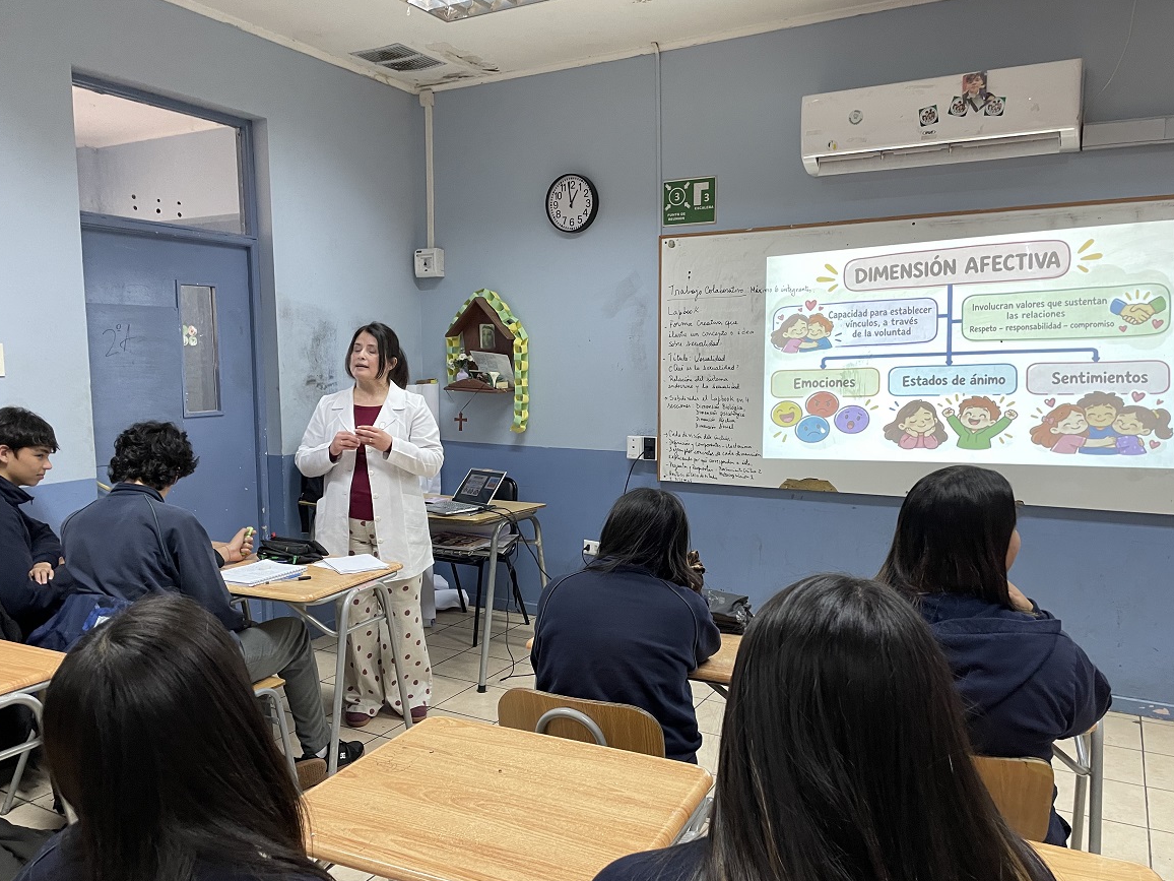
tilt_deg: -6.3
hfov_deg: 65.3
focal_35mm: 27
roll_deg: +0.0
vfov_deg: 51.3
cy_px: 453
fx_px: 916
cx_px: 594
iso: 200
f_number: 1.6
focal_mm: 4.2
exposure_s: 1/50
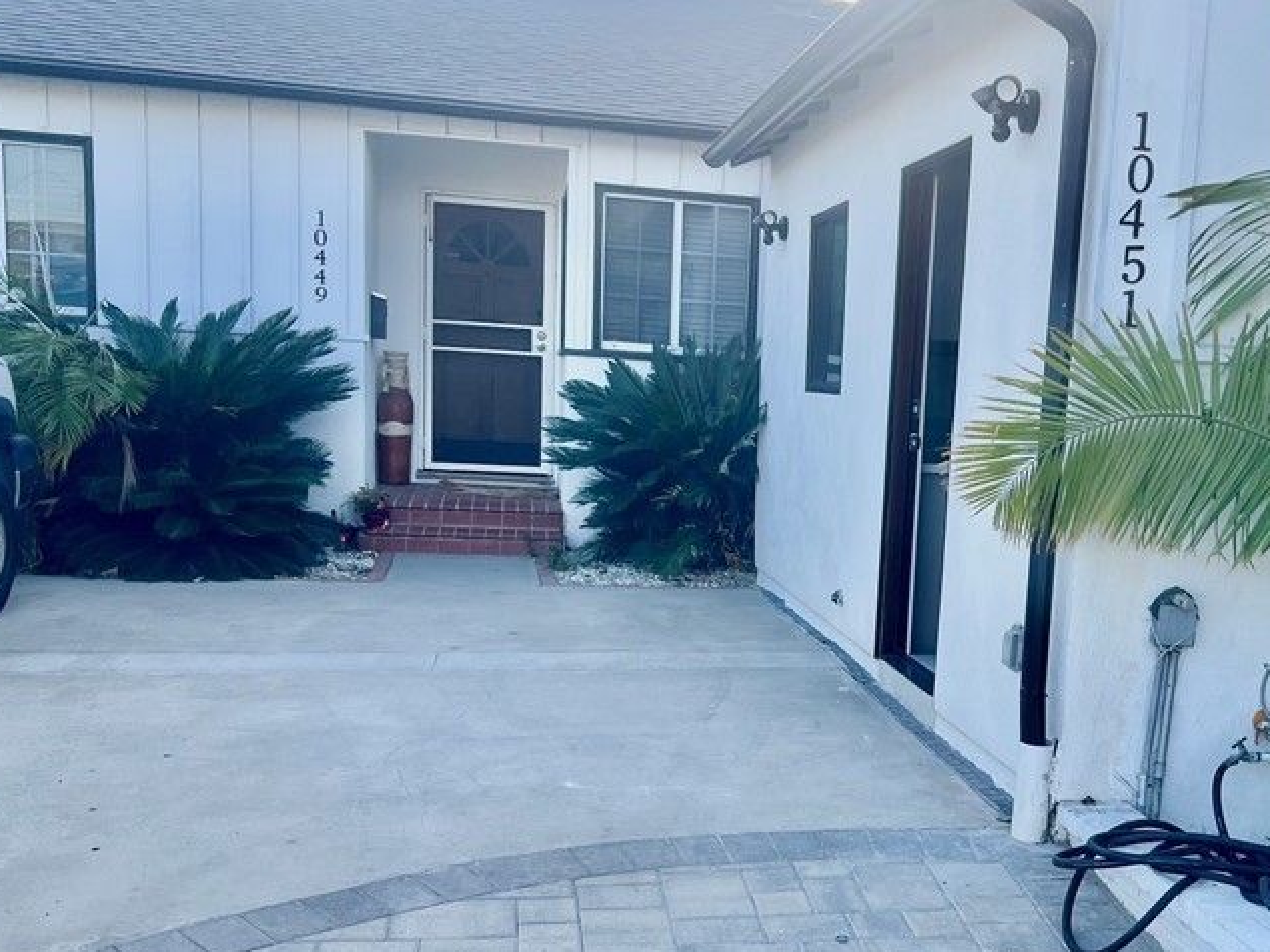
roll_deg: -3.4
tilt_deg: -8.7
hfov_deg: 44.0
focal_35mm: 42
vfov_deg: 34.1
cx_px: 869
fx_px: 1540
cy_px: 607
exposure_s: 1/743
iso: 50
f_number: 1.5
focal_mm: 5.7
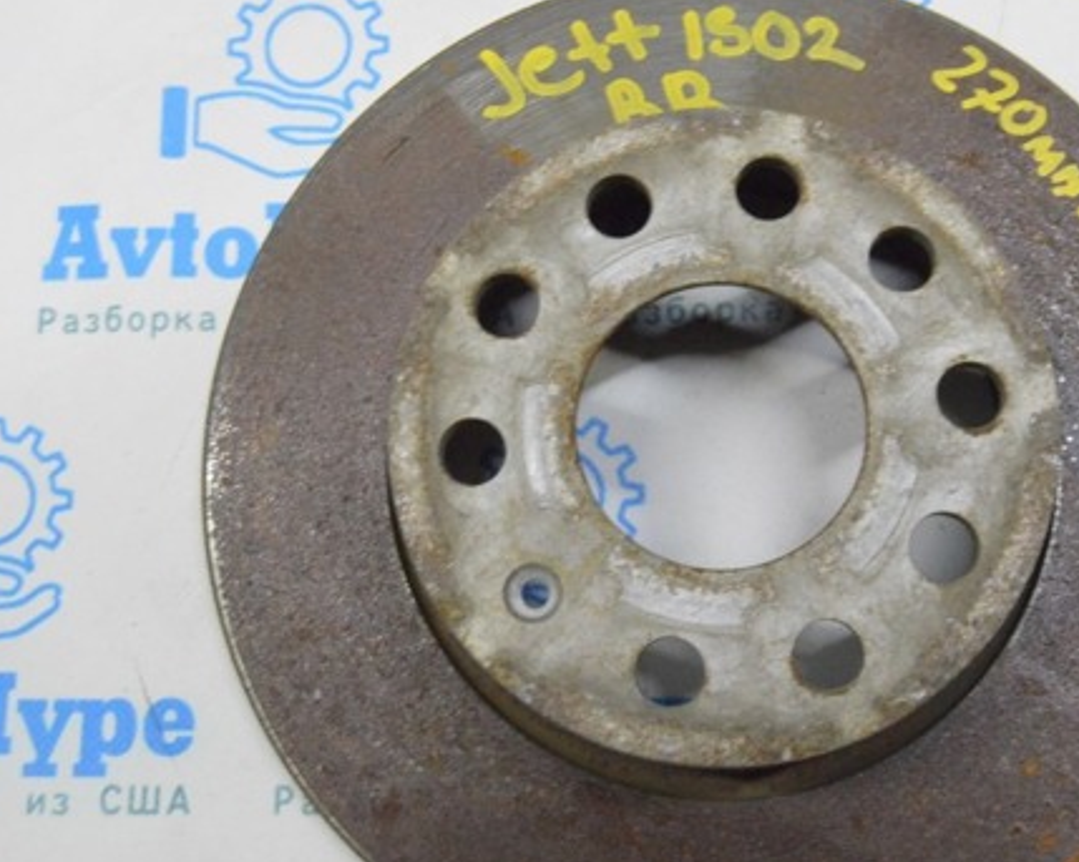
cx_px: 641
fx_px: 1341
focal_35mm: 42
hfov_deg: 43.6
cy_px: 426
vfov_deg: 35.7
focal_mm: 20
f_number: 20
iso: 6400
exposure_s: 1/20
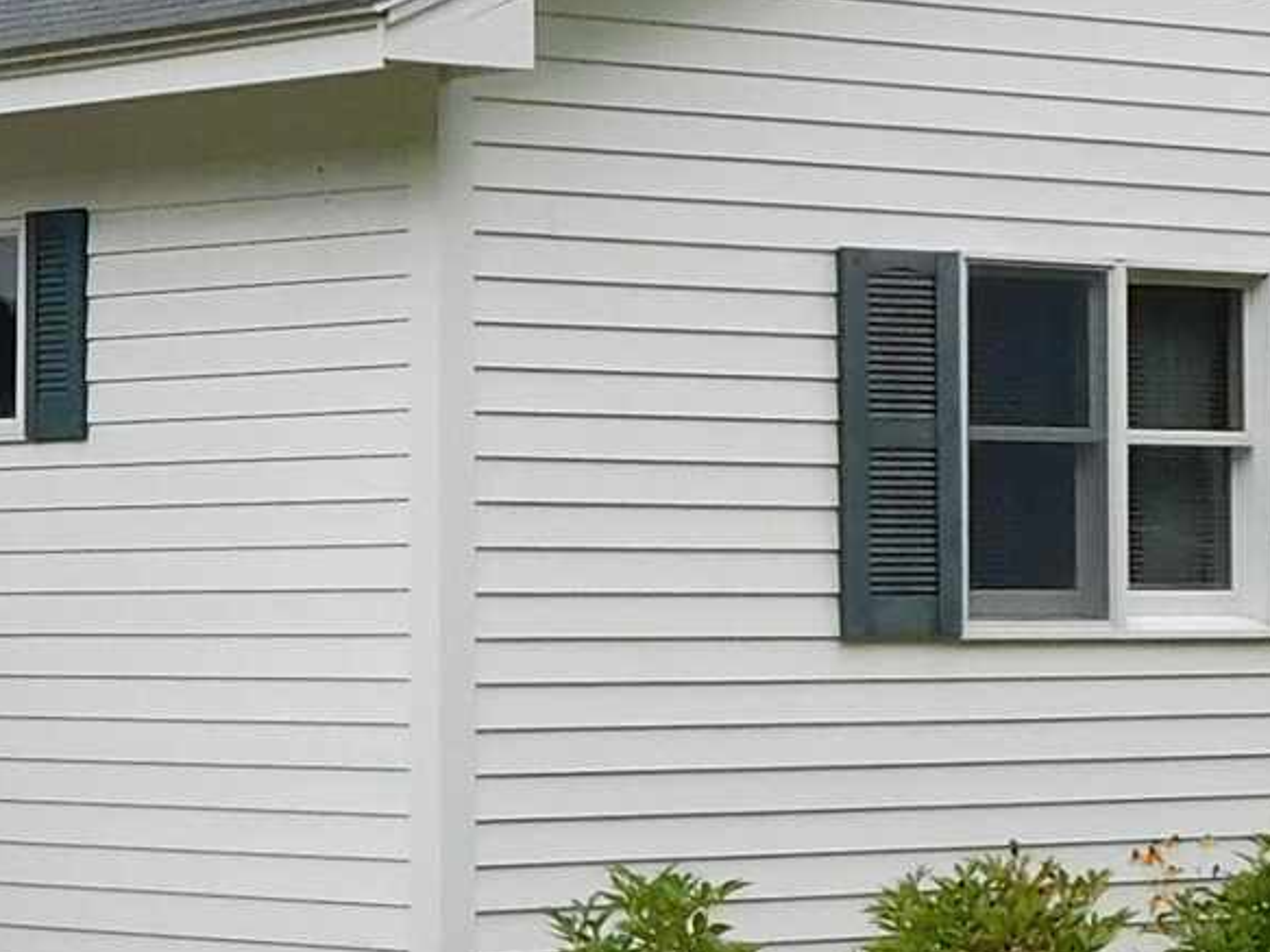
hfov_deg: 12.3
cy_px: 410
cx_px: -76
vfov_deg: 9.4
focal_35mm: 158
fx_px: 5796
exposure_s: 1/500
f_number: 3.2
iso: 125
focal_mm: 5.3
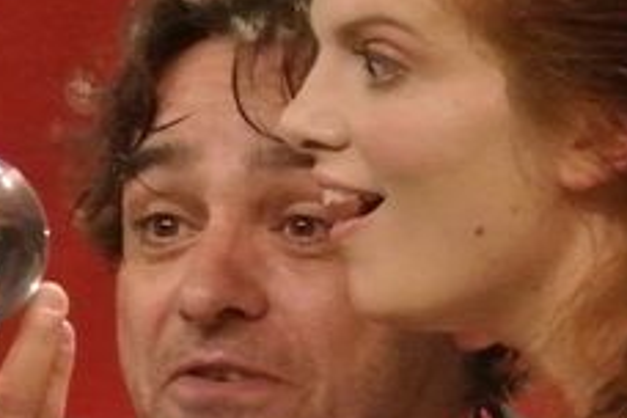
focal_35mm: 921
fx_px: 16039
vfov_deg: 1.5
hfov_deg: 2.2
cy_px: 483
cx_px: 355
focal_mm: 97.2
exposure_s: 1/100
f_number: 5.6
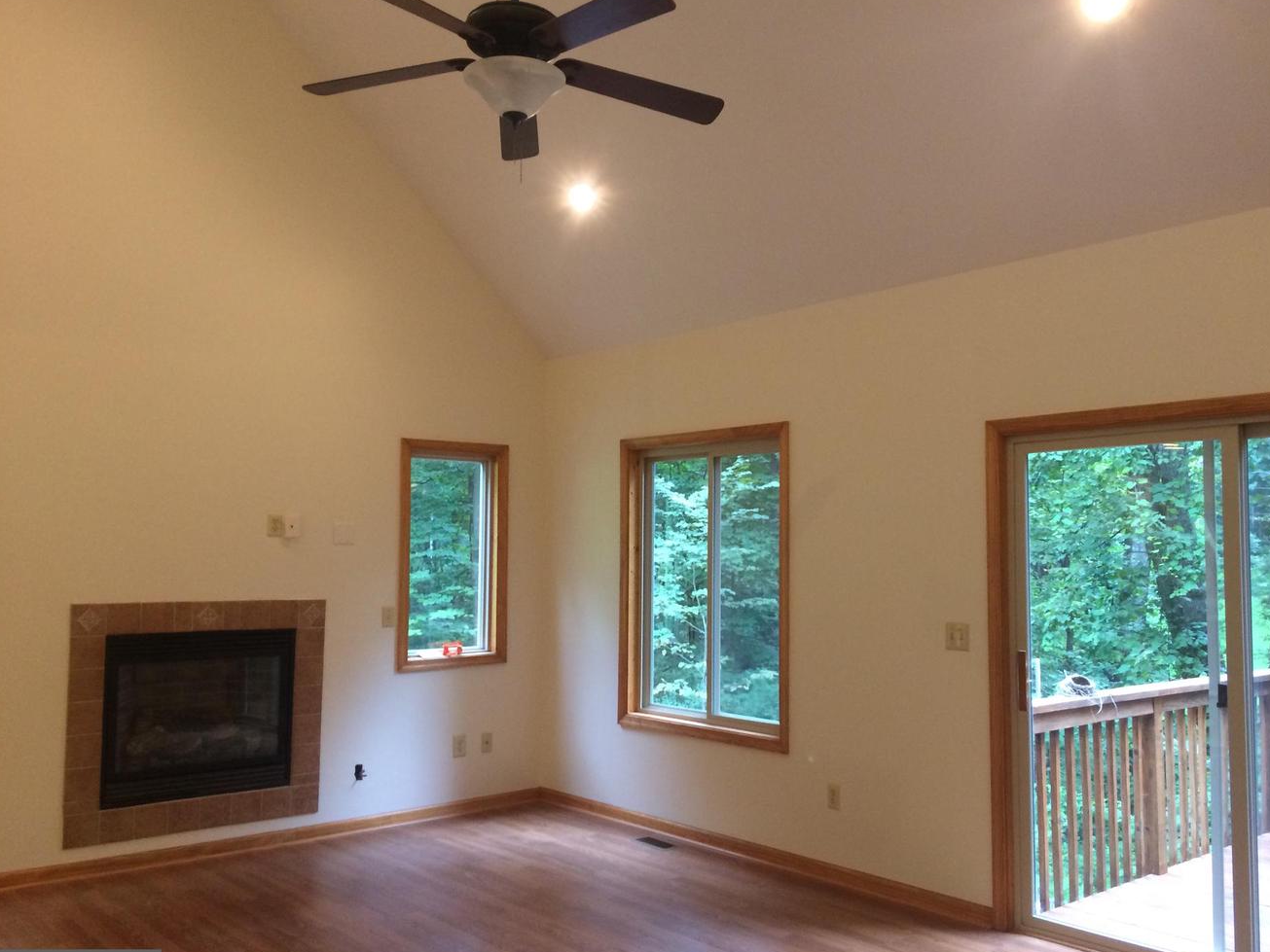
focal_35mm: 32
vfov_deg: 44.2
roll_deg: +0.5
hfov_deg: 56.7
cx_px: 691
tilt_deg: +2.5
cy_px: 480
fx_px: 1174
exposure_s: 1/30
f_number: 2.2
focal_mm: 4.15
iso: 125
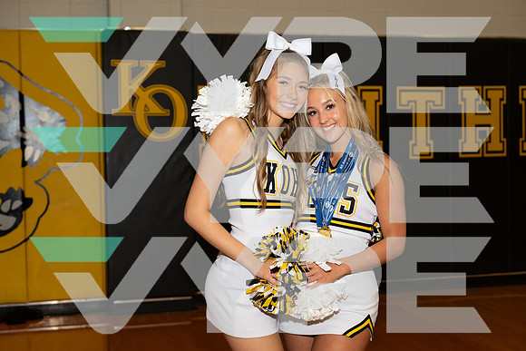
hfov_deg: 36.9
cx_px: 263
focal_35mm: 54
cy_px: 176
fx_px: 789
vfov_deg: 25.1
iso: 800
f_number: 4
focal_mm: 54
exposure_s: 1/250
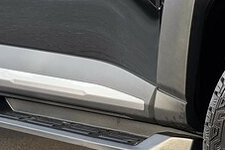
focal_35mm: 193
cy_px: 116
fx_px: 1205
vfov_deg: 7.1
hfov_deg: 10.6
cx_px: -5
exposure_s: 1/99
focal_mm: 9
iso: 125
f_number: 2.8
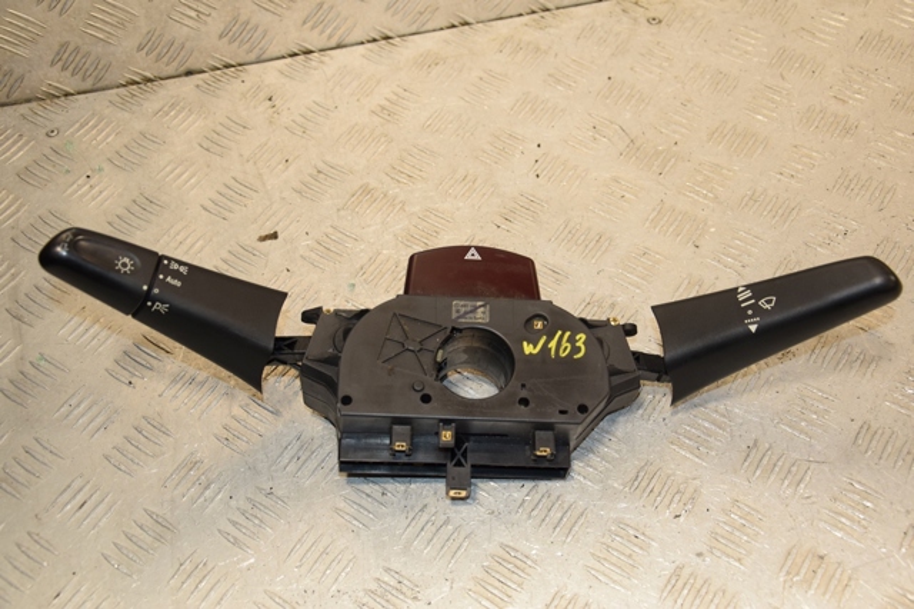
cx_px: 457
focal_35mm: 45
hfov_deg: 43.6
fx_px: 1142
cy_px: 304
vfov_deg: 29.8
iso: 800
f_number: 5
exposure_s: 1/200
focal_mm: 30
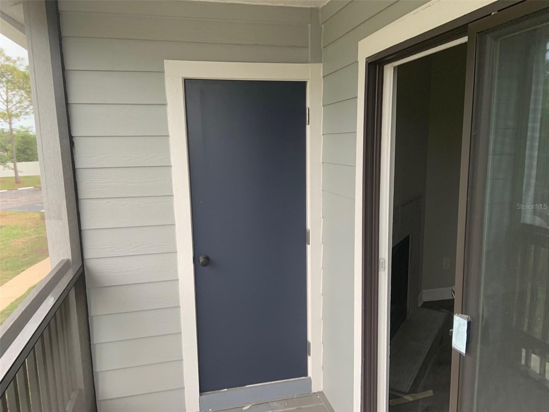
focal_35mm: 26
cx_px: 274
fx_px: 412
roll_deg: +1.4
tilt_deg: -9.2
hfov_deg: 67.3
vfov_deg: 53.1
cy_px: 206
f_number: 1.8
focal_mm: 4.25
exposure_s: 1/121
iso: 80
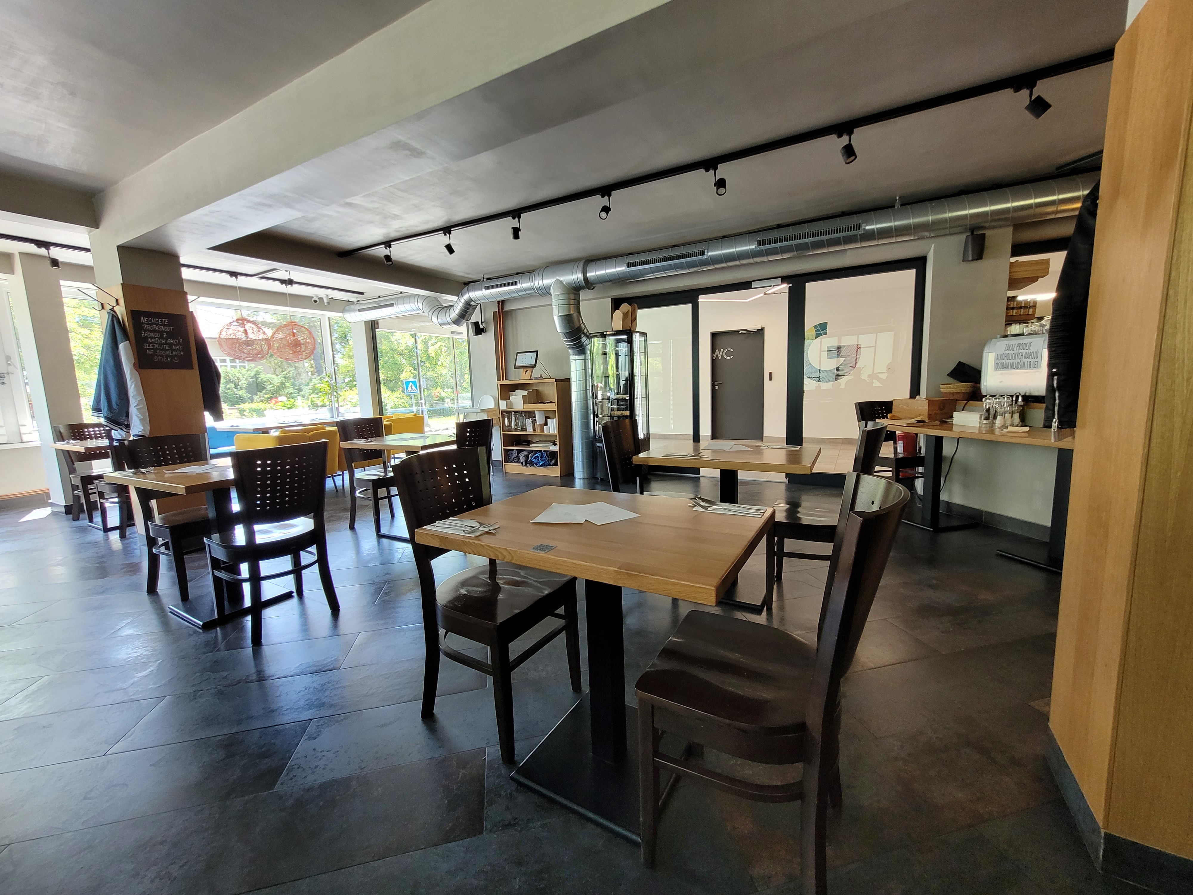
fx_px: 448
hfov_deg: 106.2
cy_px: 448
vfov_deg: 89.9
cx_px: 596
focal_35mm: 13
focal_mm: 1.74
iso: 100
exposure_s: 1/50
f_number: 2.2
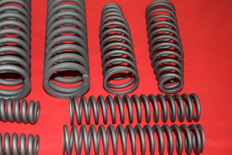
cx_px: 79
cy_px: 74
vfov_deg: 21.9
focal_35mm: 62
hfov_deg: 32.1
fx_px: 400
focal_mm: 30
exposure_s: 1/200
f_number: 5
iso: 1250
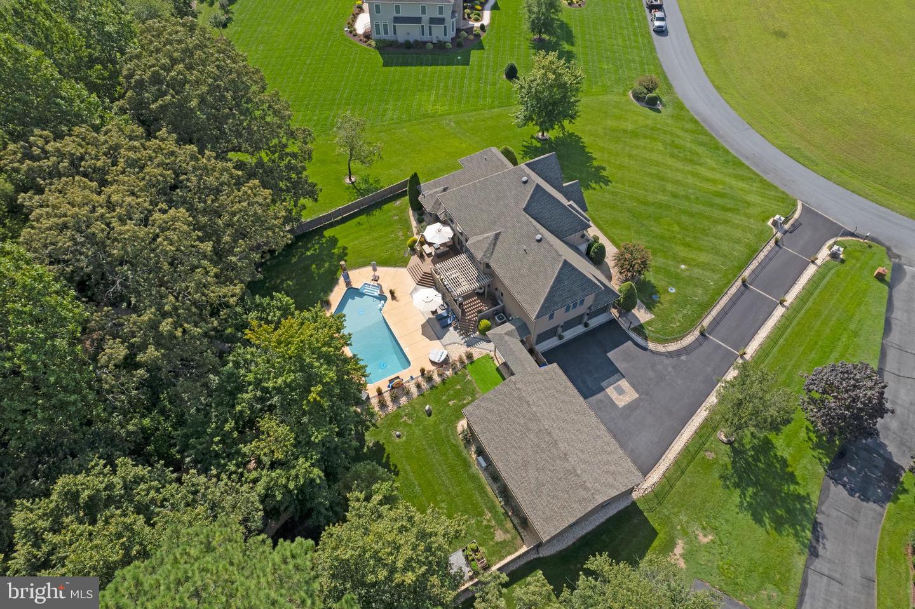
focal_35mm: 22
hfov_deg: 78.6
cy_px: 304
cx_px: 458
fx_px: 559
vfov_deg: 57.2
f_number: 2.8
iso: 100
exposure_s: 1/320
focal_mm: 8.38
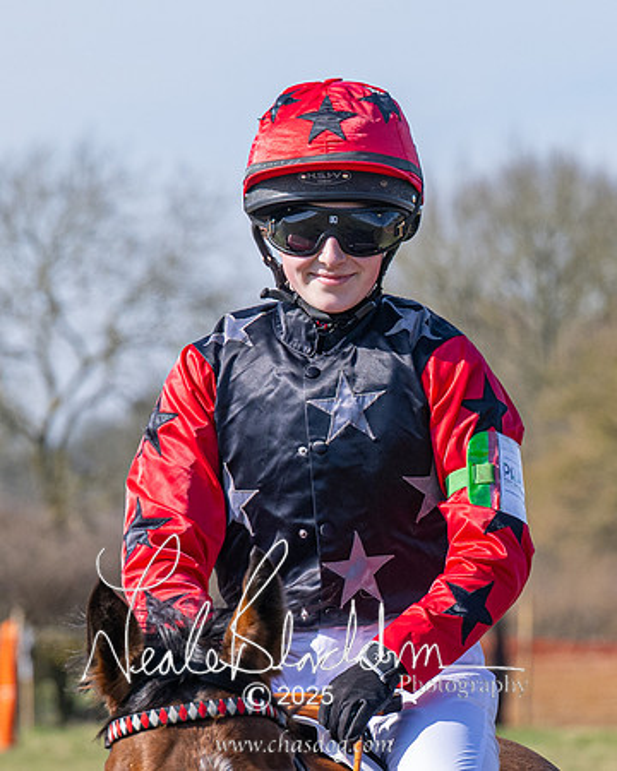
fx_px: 8246
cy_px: 391
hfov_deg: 4.3
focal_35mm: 361
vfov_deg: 5.4
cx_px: 373
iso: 200
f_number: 5
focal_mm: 110
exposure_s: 1/1250
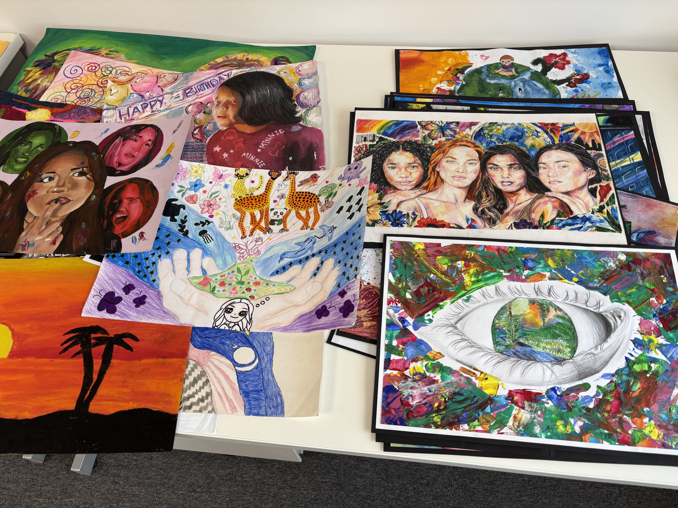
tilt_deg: -57.0
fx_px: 509
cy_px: 254
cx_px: 339
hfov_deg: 67.3
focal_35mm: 26
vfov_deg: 53.1
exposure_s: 1/100
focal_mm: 5.96
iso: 100
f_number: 1.6
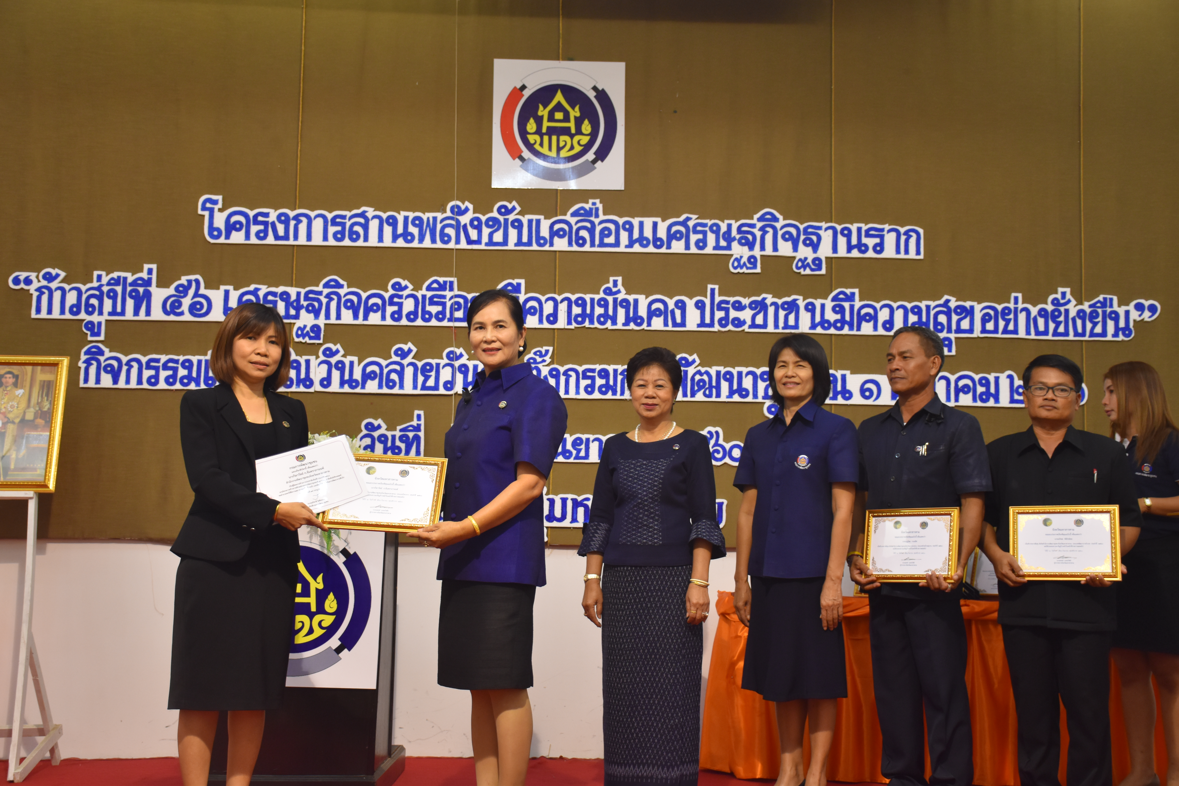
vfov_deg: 28.1
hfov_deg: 41.1
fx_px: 1572
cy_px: 393
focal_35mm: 48
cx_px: 590
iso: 800
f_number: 4
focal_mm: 32
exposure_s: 1/60
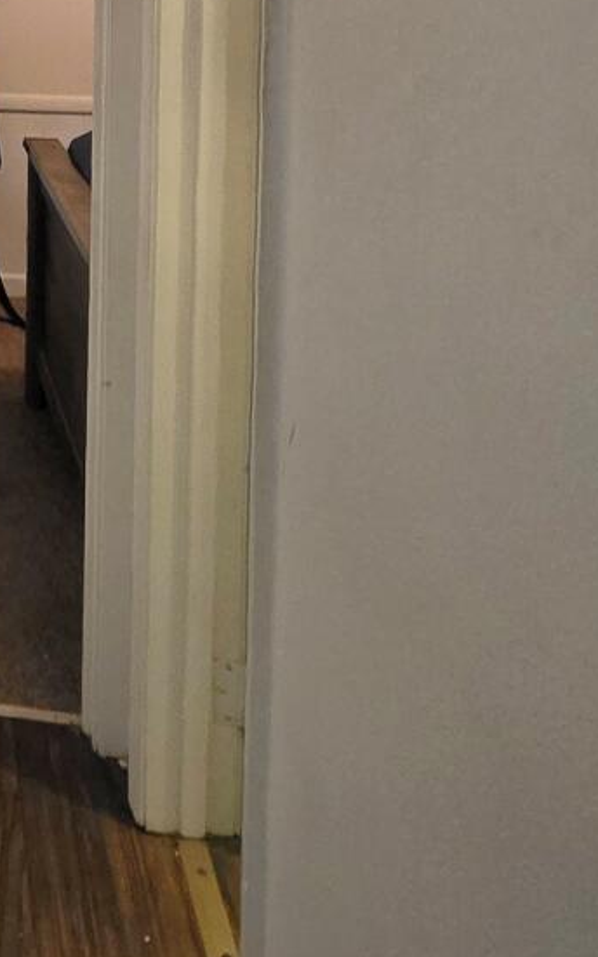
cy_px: 16
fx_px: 1305
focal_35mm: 50
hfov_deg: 18.8
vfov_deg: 36.5
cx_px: -523
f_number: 1.9
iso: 800
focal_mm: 2.2
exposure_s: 1/60.2
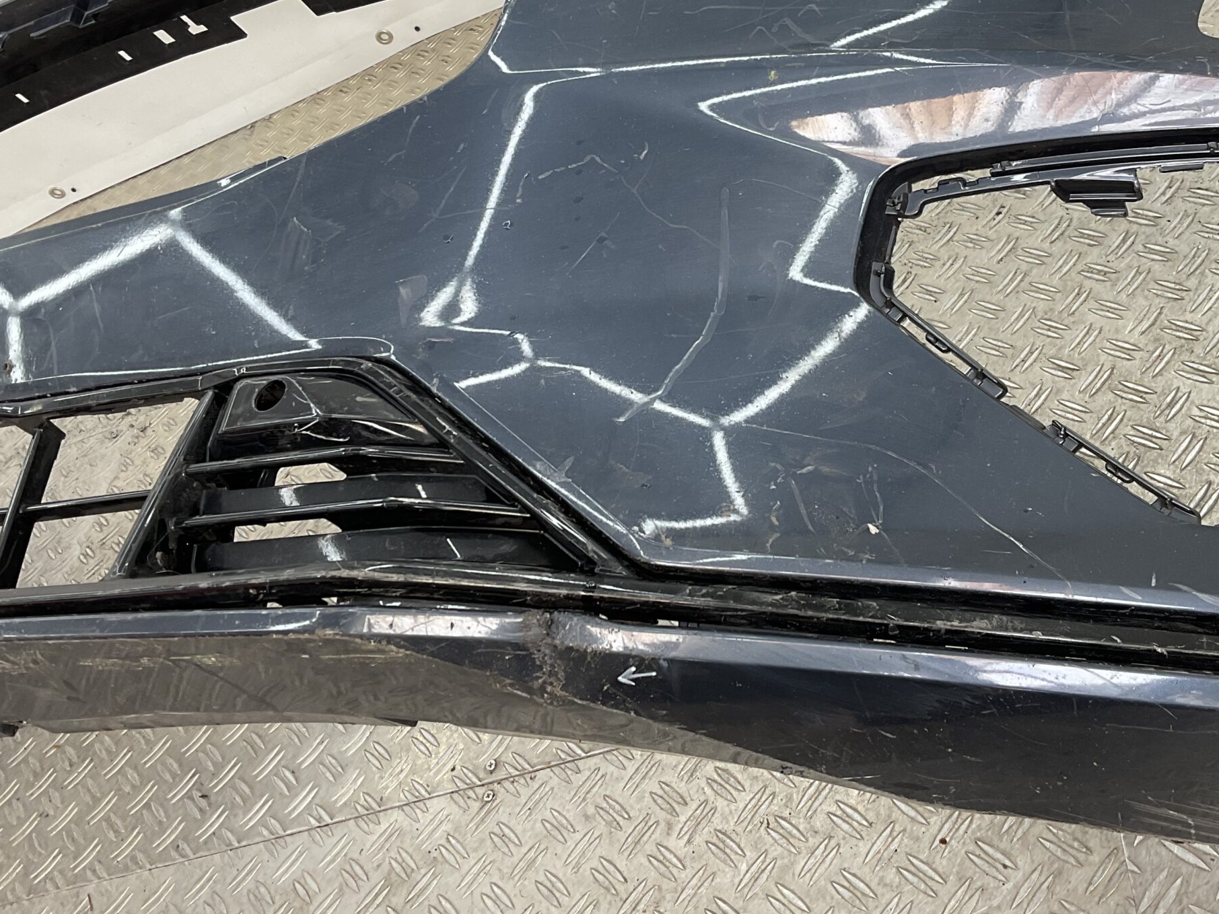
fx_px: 1444
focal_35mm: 41
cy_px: 322
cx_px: 696
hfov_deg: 45.7
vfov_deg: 34.9
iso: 32
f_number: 1.8
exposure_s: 1/120
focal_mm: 3
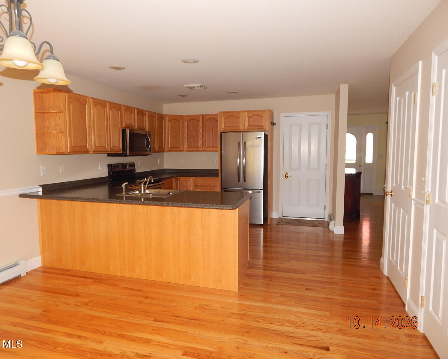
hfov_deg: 72.5
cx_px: 209
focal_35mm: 23
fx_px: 305
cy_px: 180
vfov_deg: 60.9
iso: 200
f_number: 3
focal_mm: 4
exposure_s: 1/30
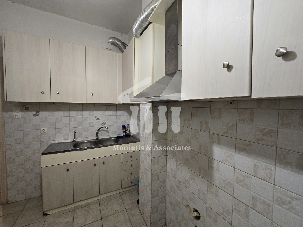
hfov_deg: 106.2
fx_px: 114
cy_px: 114
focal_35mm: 13
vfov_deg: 89.9
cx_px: 152
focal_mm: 2.2
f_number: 2.2
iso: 250
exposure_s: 1/50
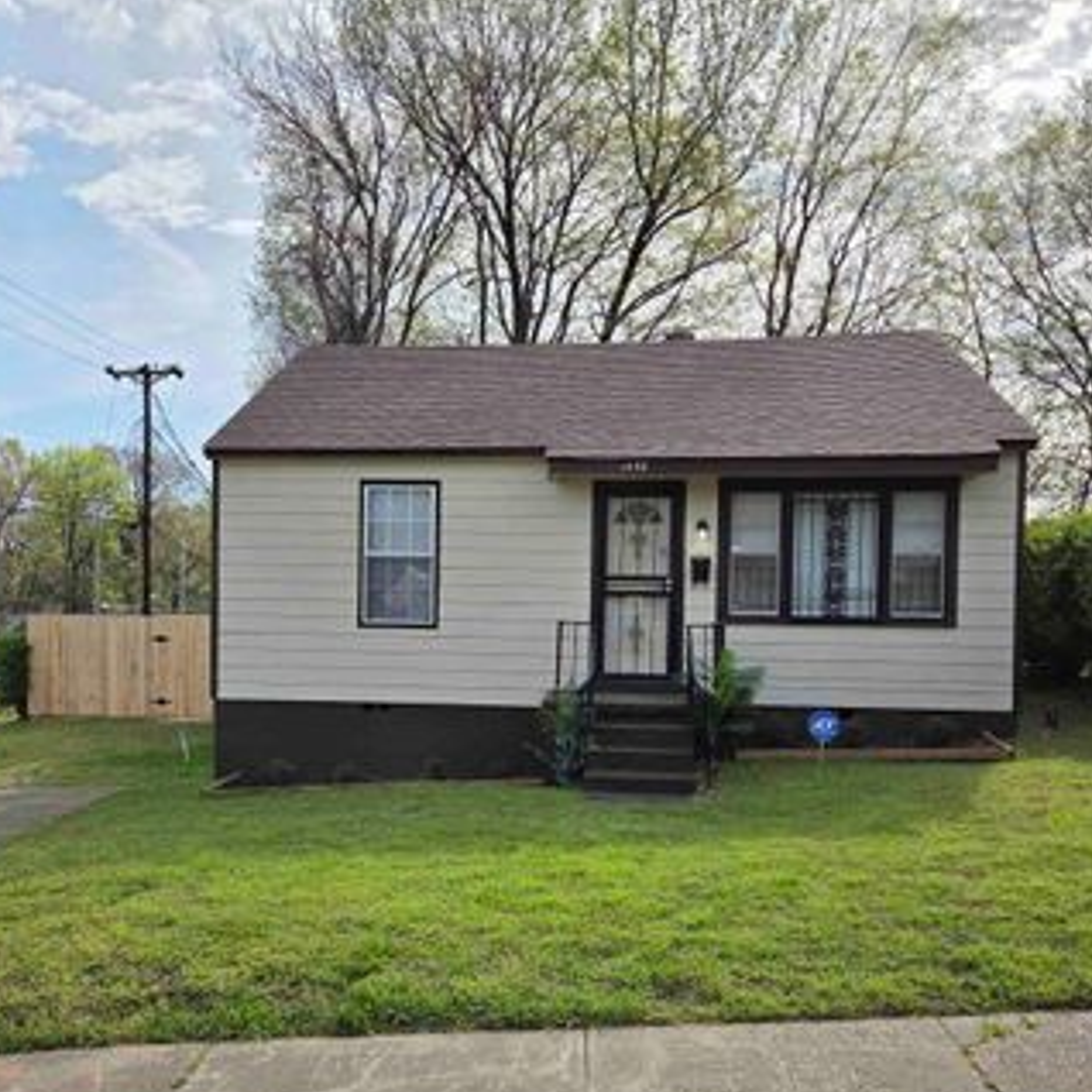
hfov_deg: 51.0
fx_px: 1142
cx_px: 481
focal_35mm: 32
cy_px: 634
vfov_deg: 50.9
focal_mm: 5.4
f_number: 1.8
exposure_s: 1/4885
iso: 80
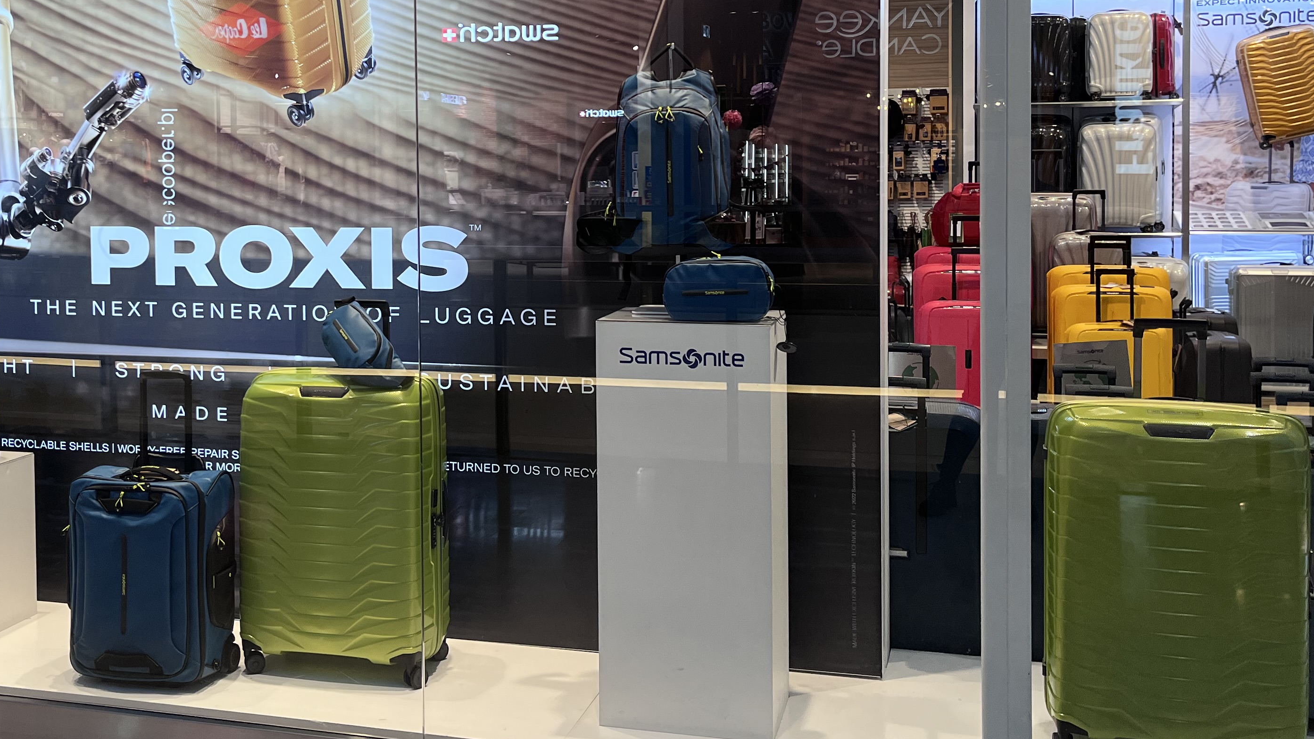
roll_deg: +1.1
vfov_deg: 28.7
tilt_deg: -1.8
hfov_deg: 49.2
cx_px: 562
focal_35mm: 41
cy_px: 210
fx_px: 1428
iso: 100
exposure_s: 1/100
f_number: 1.6
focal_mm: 5.1
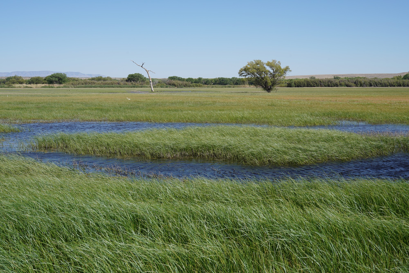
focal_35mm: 60
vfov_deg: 22.6
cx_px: 204
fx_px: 682
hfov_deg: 33.4
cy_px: 136
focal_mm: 60
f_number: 13
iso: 100
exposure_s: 1/160
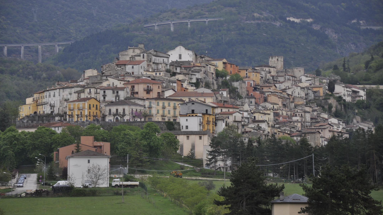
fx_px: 1681
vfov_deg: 7.3
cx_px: 191
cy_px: 110
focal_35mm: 166
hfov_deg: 13.0
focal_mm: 105
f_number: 6.3
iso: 500
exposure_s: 1/125
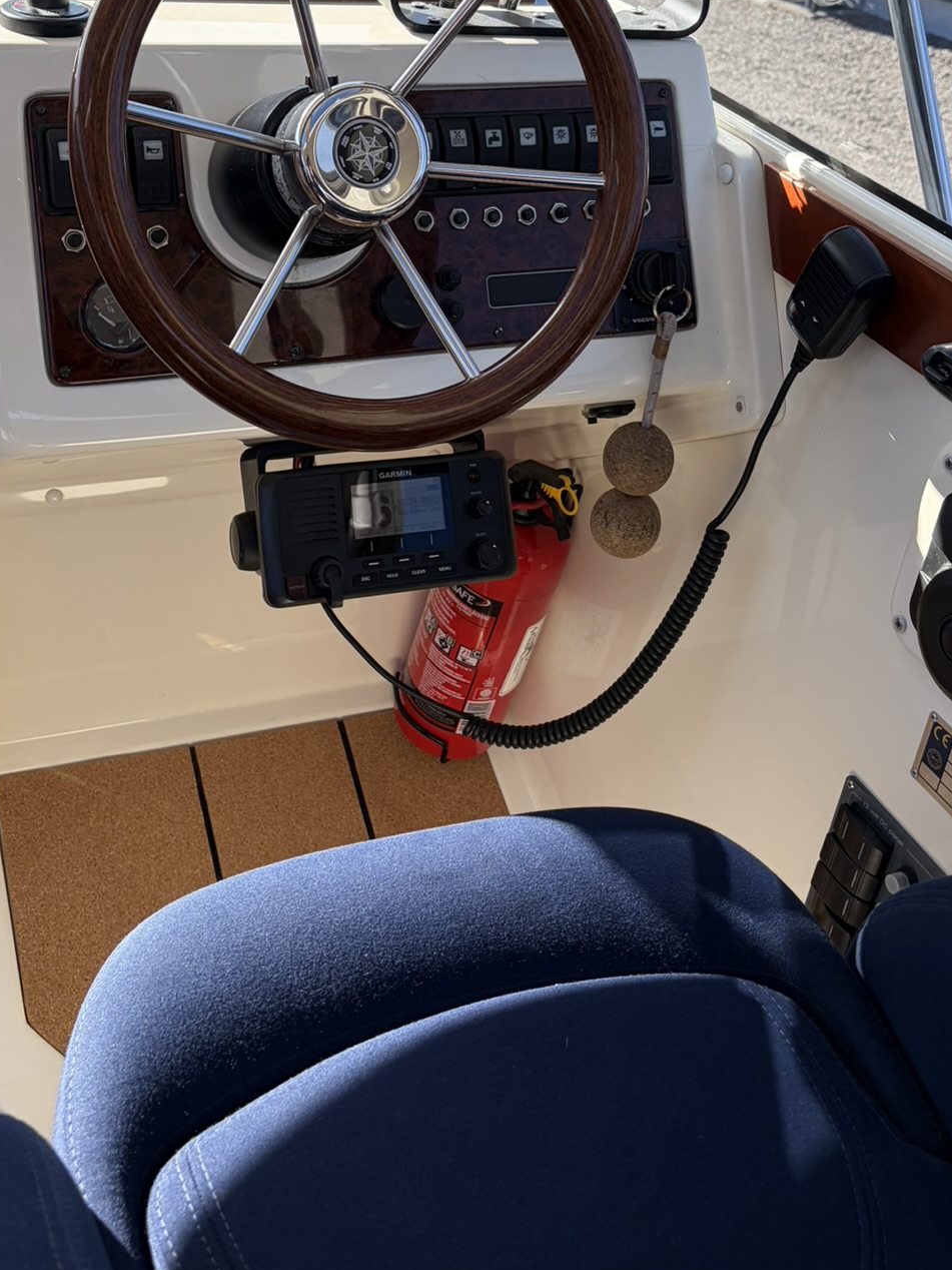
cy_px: 331
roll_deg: -7.8
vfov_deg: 43.5
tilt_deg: -23.3
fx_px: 1540
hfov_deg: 34.3
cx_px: 440
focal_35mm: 42
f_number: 1.6
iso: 64
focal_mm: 5.96
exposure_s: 1/945
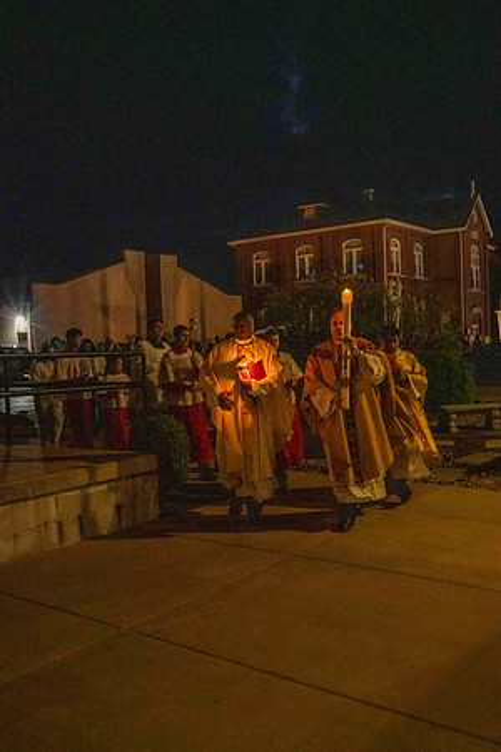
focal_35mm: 36
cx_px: 250
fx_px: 751
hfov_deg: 36.9
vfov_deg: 53.1
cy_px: 376
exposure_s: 1/40
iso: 8000
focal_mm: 36
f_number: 6.3
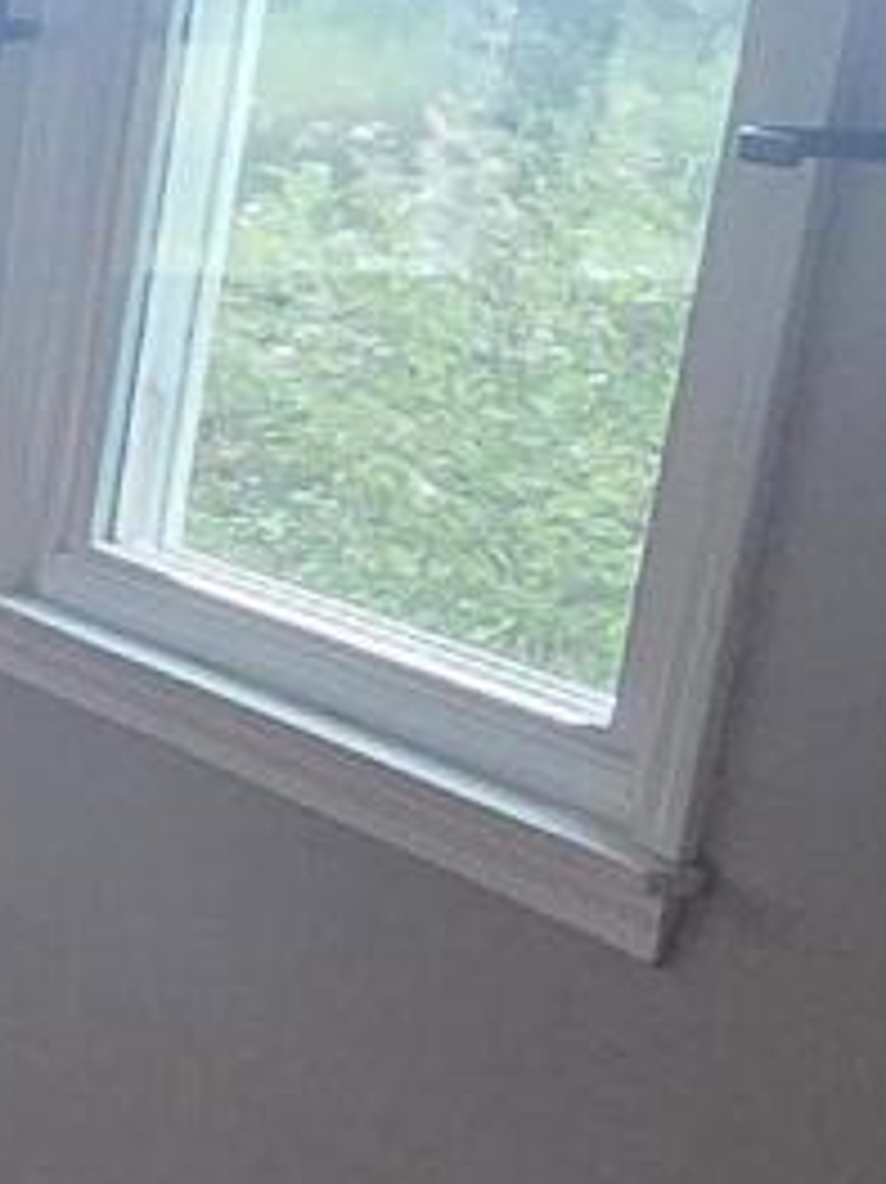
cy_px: 986
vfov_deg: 19.6
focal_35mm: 99
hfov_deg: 10.9
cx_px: -1651
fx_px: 3381
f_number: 2.2
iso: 640
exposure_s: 1/60
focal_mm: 2.2
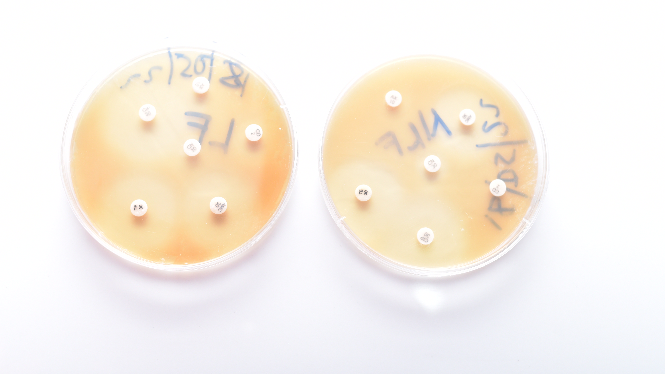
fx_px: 688
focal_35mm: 39
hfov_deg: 51.6
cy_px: 152
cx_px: 350
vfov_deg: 30.4
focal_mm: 35
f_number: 3.2
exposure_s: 1/200
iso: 200
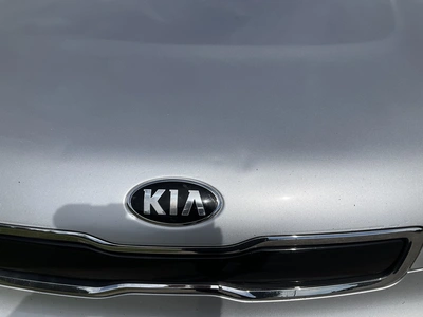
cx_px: 212
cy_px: 158
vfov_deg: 48.2
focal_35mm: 29
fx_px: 354
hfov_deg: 61.7
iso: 25
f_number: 1.8
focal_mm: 3
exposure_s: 1/5263
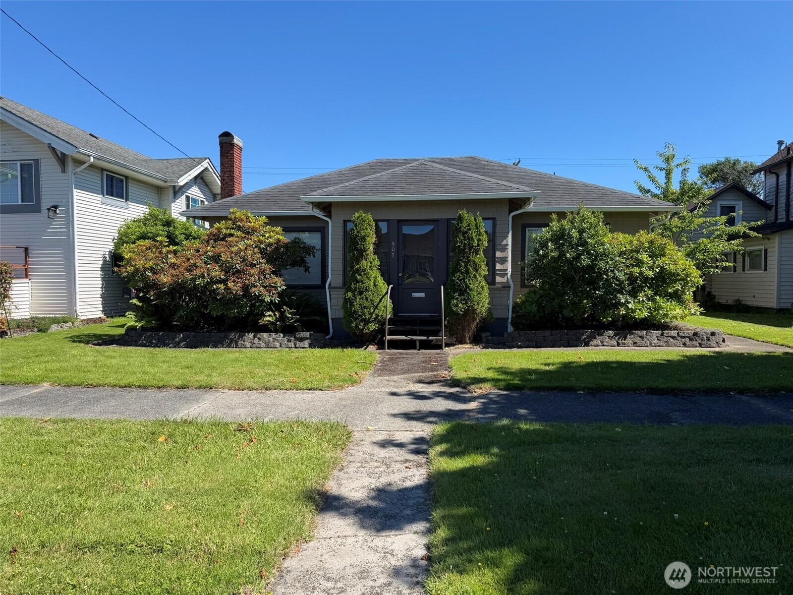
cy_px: 298
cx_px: 396
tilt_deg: -0.6
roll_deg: +1.1
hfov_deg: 71.6
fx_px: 550
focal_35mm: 24
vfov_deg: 56.8
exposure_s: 1/2370
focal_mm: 6.76
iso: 80
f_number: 1.78
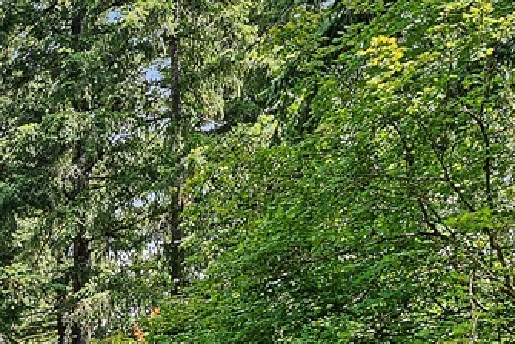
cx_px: -406
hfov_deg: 18.4
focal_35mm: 88
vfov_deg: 13.9
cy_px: 615
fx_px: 1253
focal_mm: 17.3
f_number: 7.1
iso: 200
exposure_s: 1/40
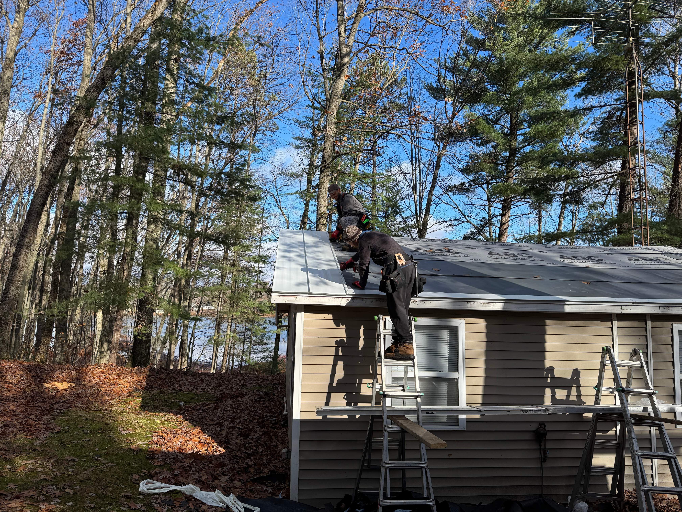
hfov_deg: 71.6
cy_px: 256
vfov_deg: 56.8
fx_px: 473
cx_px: 341
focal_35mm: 24
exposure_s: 1/1980
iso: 80
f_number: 1.78
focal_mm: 6.76
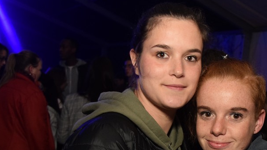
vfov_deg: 18.8
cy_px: 136
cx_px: 205
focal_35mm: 63
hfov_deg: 32.6
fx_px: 446
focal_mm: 24
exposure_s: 1/40
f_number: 4
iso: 1600
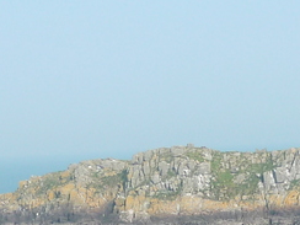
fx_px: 1066
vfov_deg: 10.9
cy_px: 461
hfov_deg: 16.0
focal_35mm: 123
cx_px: 221
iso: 80
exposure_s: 1/400
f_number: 4
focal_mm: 4.1
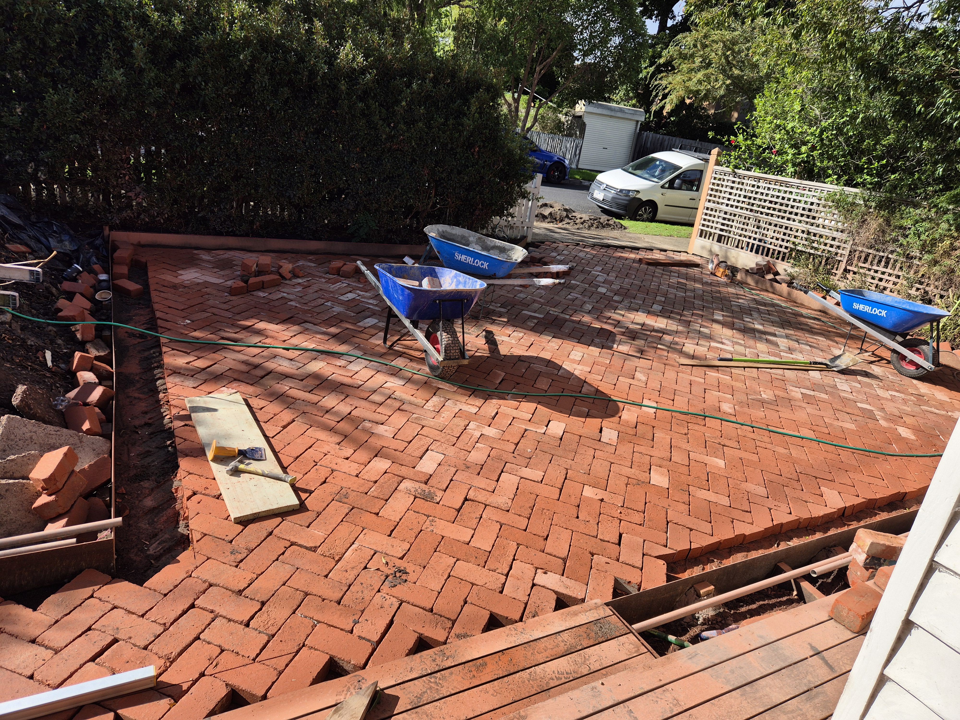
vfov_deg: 58.9
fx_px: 638
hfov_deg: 73.9
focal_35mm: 23
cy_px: 360
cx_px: 480
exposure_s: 1/1440
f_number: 1.8
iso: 25
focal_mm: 5.4
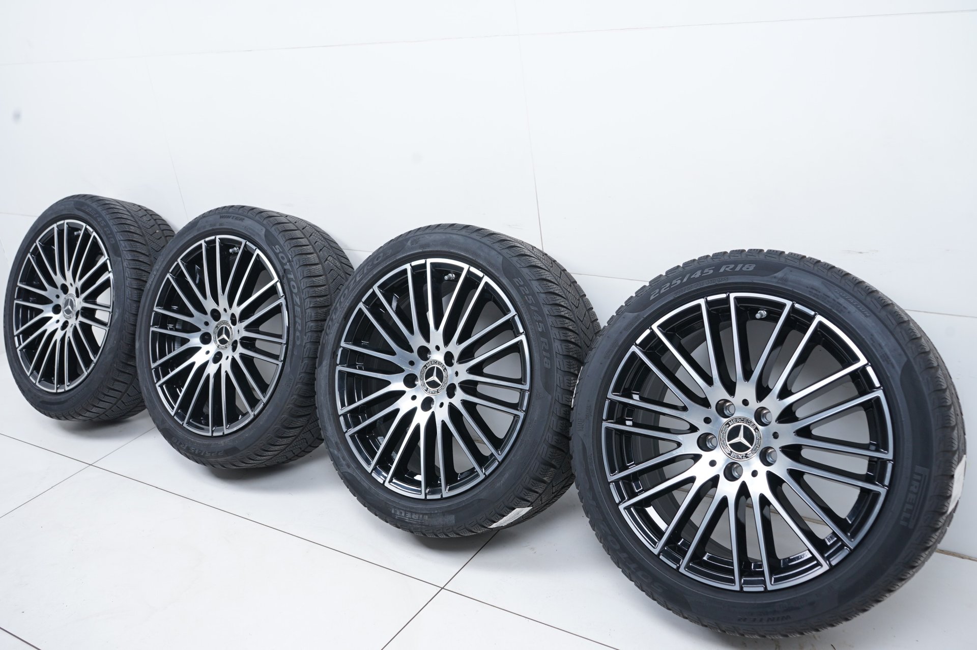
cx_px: 488
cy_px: 325
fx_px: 895
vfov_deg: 39.9
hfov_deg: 57.3
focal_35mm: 33
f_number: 7.1
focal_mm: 33
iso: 250
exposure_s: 1/125
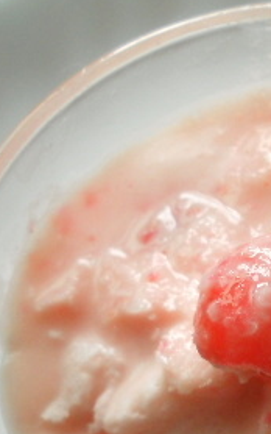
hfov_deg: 12.8
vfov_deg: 20.6
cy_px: 340
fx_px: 1180
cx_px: 313
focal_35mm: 100
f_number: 3.1
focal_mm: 6.72
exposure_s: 1/30
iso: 100
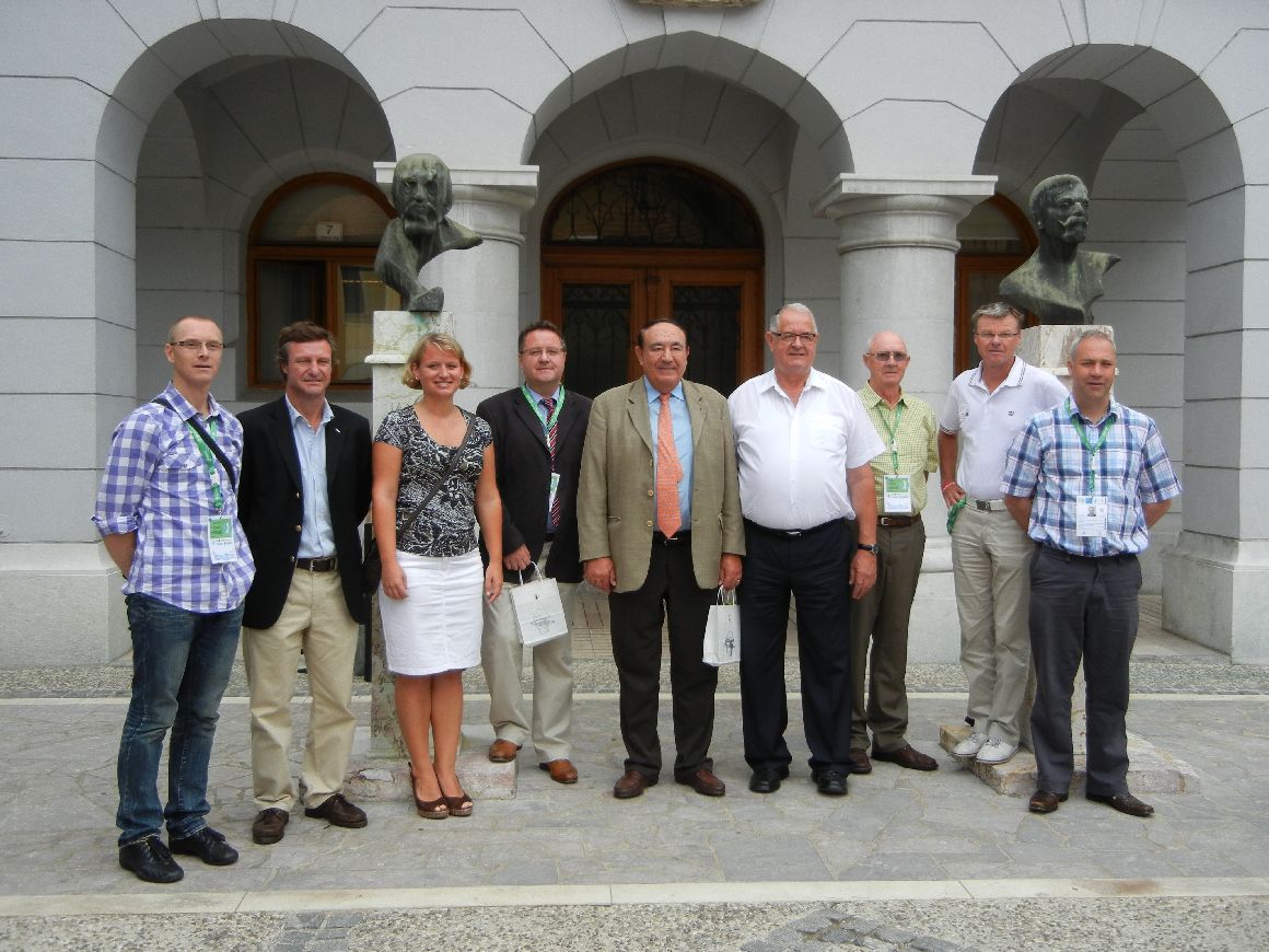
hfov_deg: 54.0
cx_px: 634
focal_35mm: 34
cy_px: 476
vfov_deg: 41.8
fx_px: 1246
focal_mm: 6.2
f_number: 3.6
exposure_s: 1/353
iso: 160
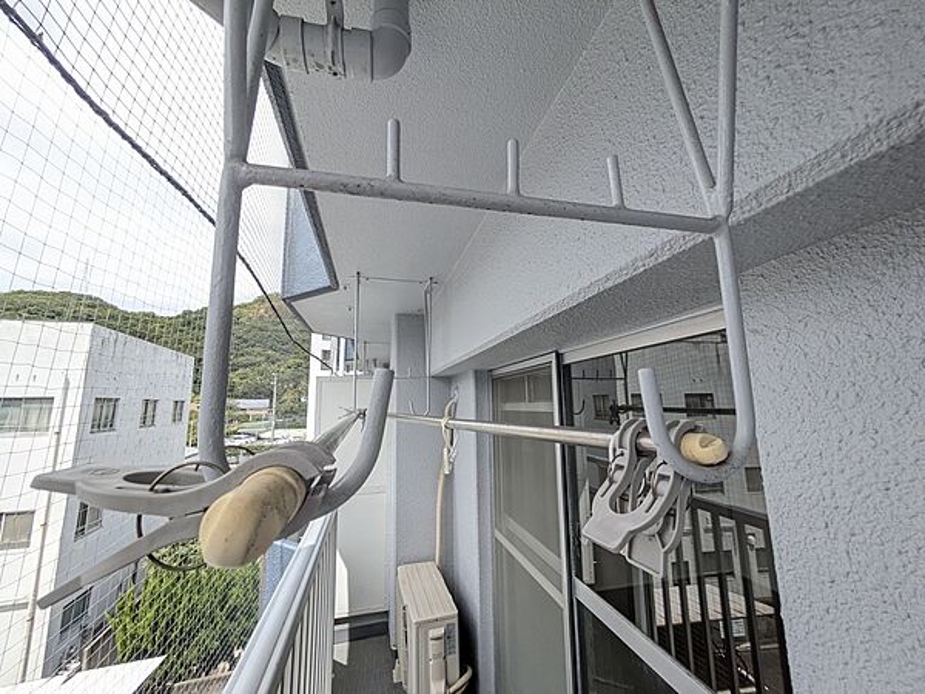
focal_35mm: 14
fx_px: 374
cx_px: 462
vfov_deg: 85.7
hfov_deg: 102.1
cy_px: 347
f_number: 2.2
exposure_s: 1/796
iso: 50
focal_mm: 1.83
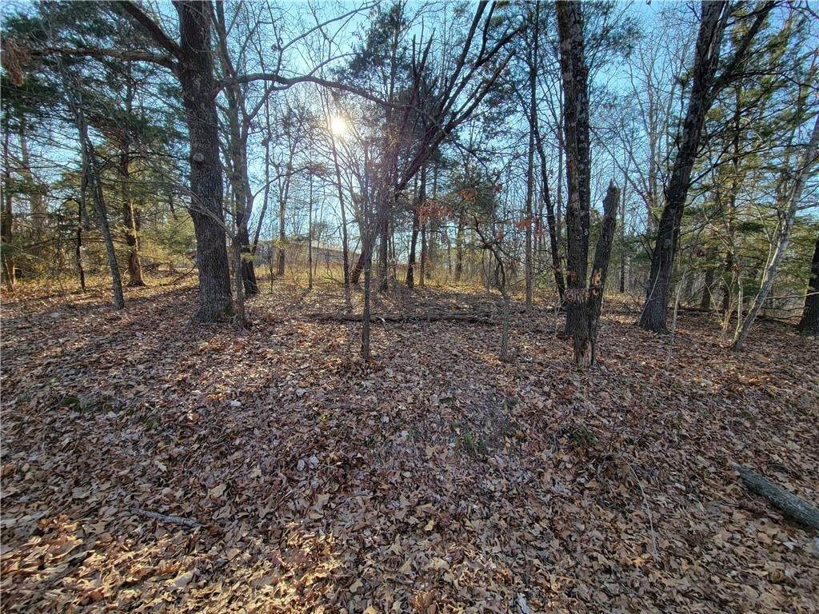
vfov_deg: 89.9
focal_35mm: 13
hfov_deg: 106.2
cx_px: 410
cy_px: 307
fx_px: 308
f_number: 2.2
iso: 50
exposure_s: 1/283
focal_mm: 2.2
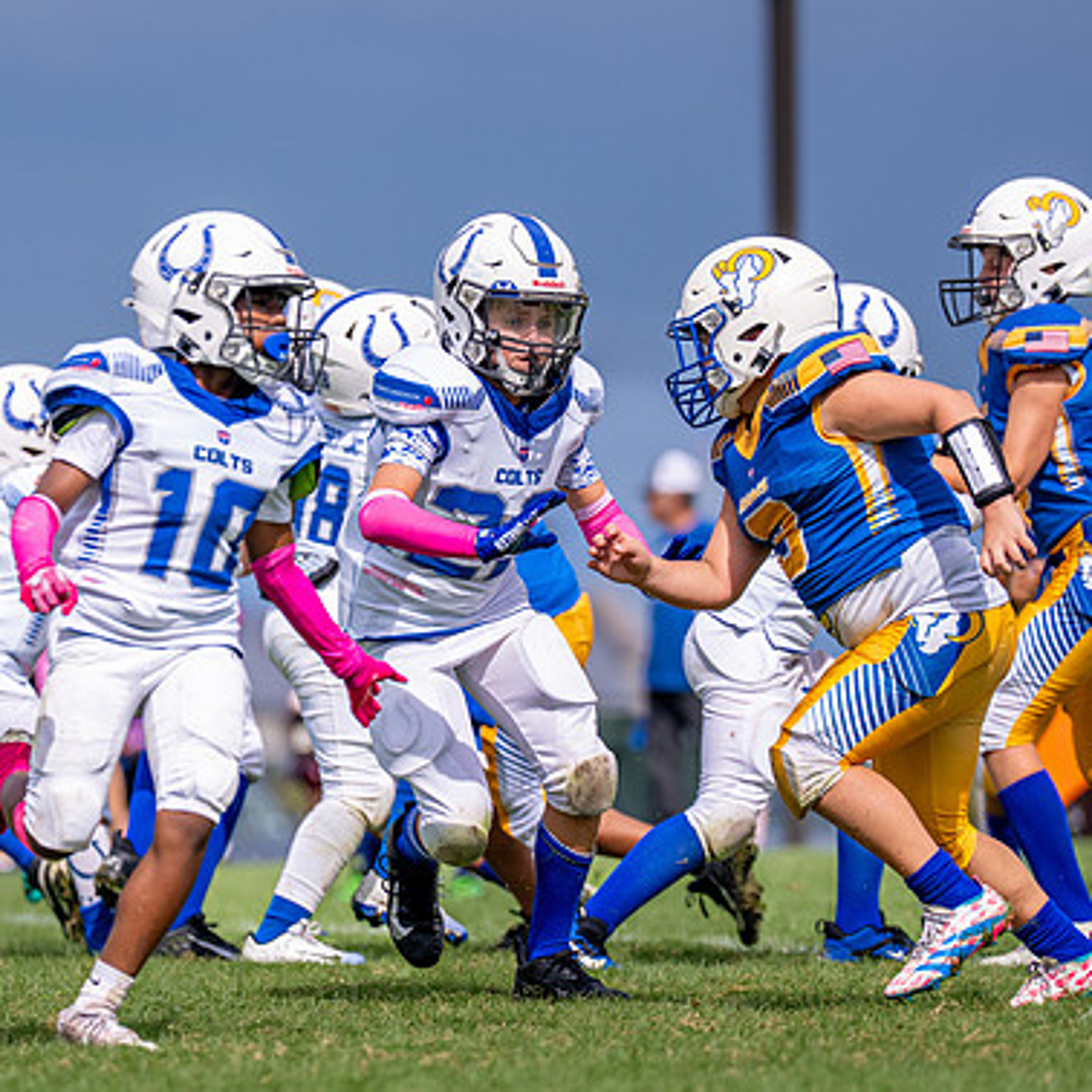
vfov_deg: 4.4
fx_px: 14348
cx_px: 484
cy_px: 604
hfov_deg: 4.4
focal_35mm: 402
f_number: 2.8
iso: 250
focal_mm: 200
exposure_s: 1/6400
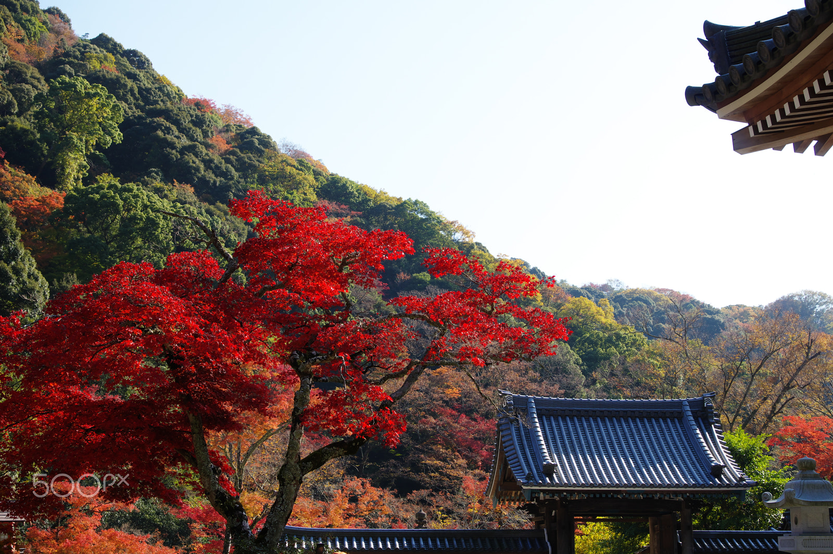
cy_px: 277
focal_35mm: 51
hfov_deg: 38.9
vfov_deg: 26.4
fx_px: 1179
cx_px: 416
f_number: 8
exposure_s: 1/200
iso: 200
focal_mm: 34
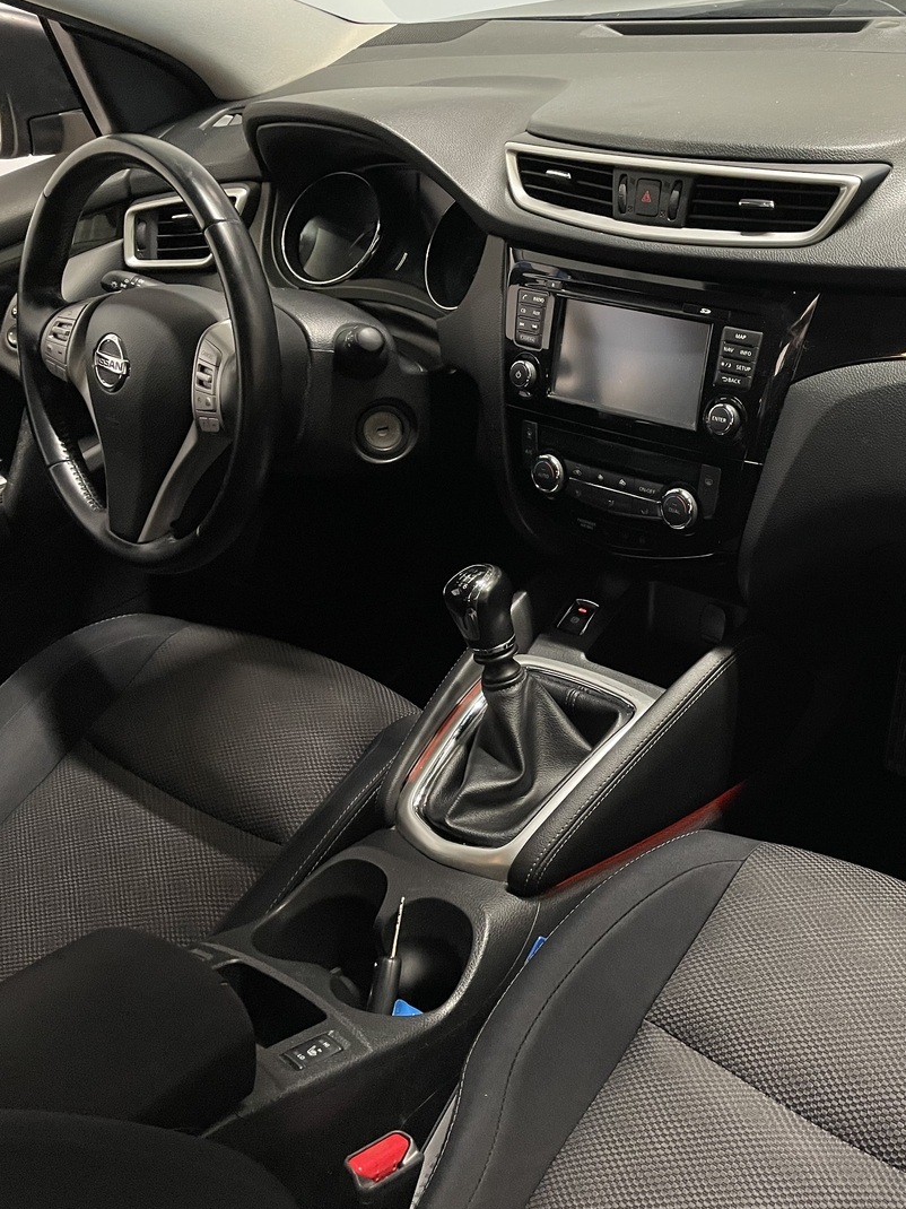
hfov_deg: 38.2
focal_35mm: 35
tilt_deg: -37.0
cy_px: 603
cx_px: 795
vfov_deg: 52.6
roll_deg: +8.7
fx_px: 1222
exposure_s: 1/50
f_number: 1.6
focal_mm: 4.2
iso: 250
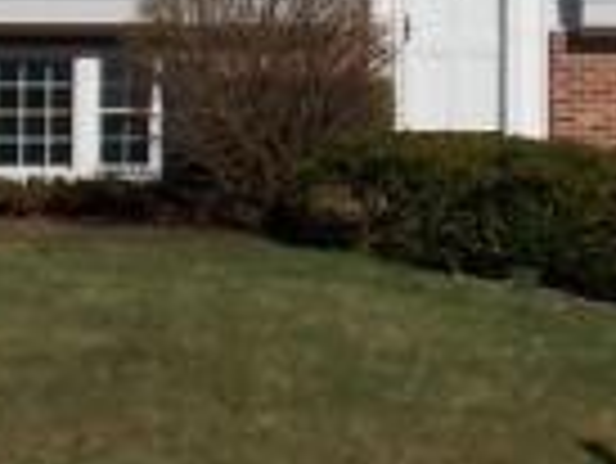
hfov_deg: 13.3
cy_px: 9
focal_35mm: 144
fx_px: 2565
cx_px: 737
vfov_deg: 10.2
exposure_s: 1/1500
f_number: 3.4
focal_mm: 6.1
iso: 80
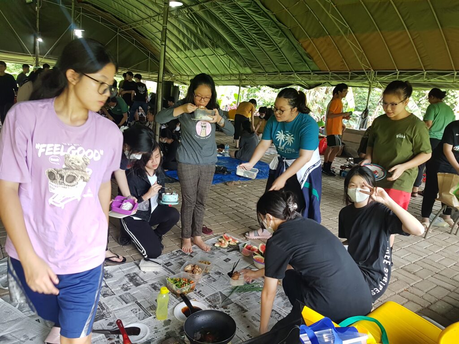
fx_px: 345
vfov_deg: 53.1
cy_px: 172
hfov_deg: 67.3
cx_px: 230
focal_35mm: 26
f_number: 1.7
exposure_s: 1/100
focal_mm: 4.2
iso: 80
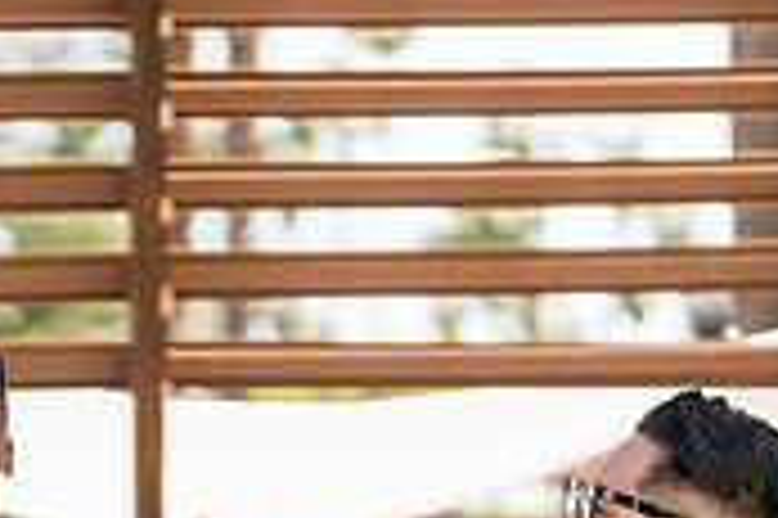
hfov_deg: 12.1
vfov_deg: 7.9
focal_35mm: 168
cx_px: -31
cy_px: 854
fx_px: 3627
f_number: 1.2
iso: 100
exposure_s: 1/3200
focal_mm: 50
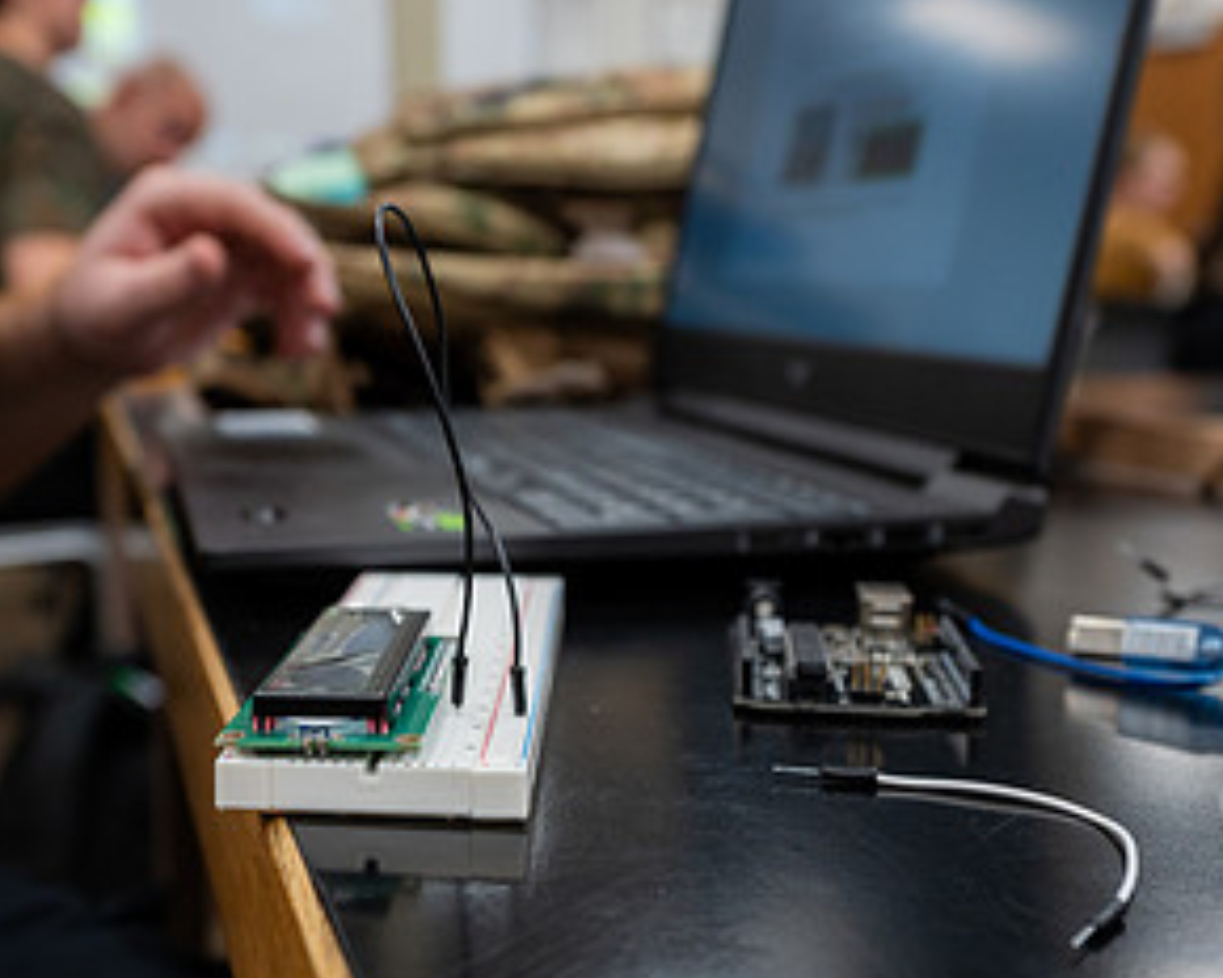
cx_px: 489
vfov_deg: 33.4
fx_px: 1629
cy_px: 535
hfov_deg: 41.0
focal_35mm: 45
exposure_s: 1/160
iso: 500
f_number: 3.5
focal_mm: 24
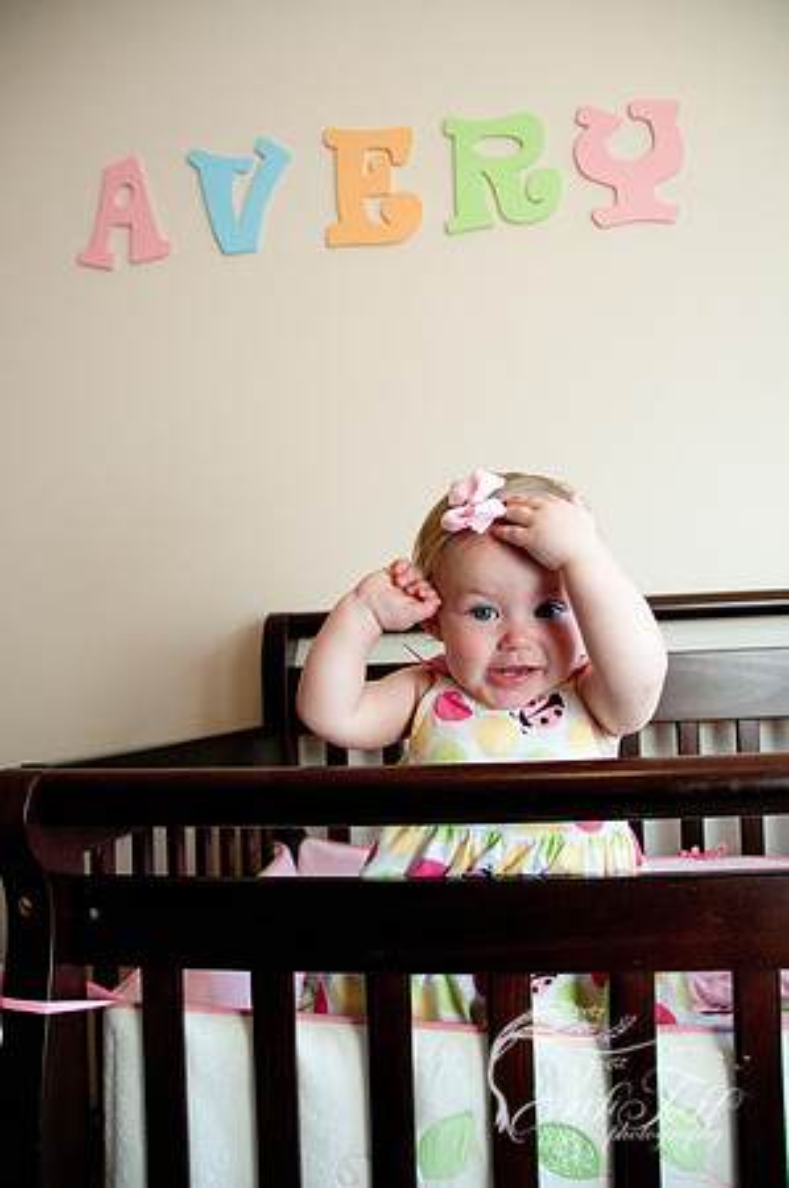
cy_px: 594
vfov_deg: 67.4
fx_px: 890
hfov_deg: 47.8
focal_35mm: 27
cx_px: 394
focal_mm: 18
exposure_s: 1/250
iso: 800
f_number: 3.5
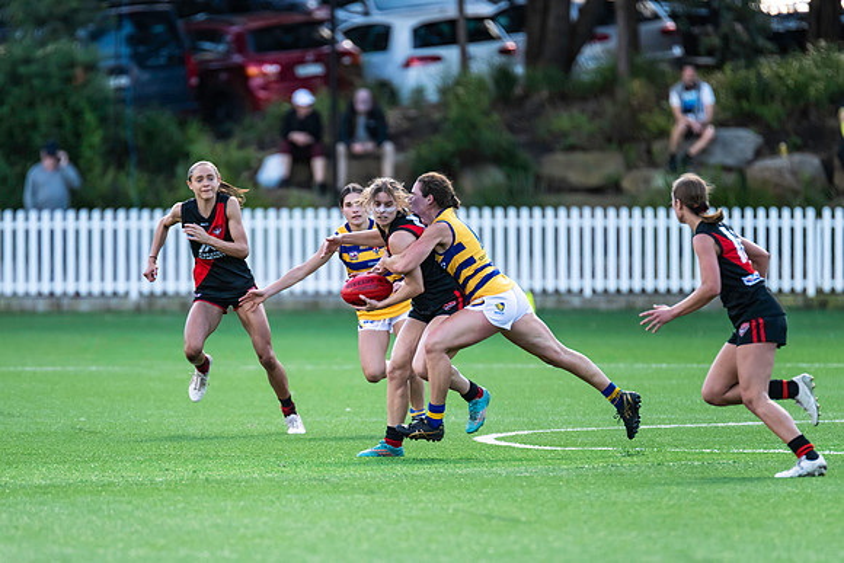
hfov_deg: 4.1
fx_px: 11768
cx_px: 353
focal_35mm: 502
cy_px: 321
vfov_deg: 2.7
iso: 1600
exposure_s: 1/2000
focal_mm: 420
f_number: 4
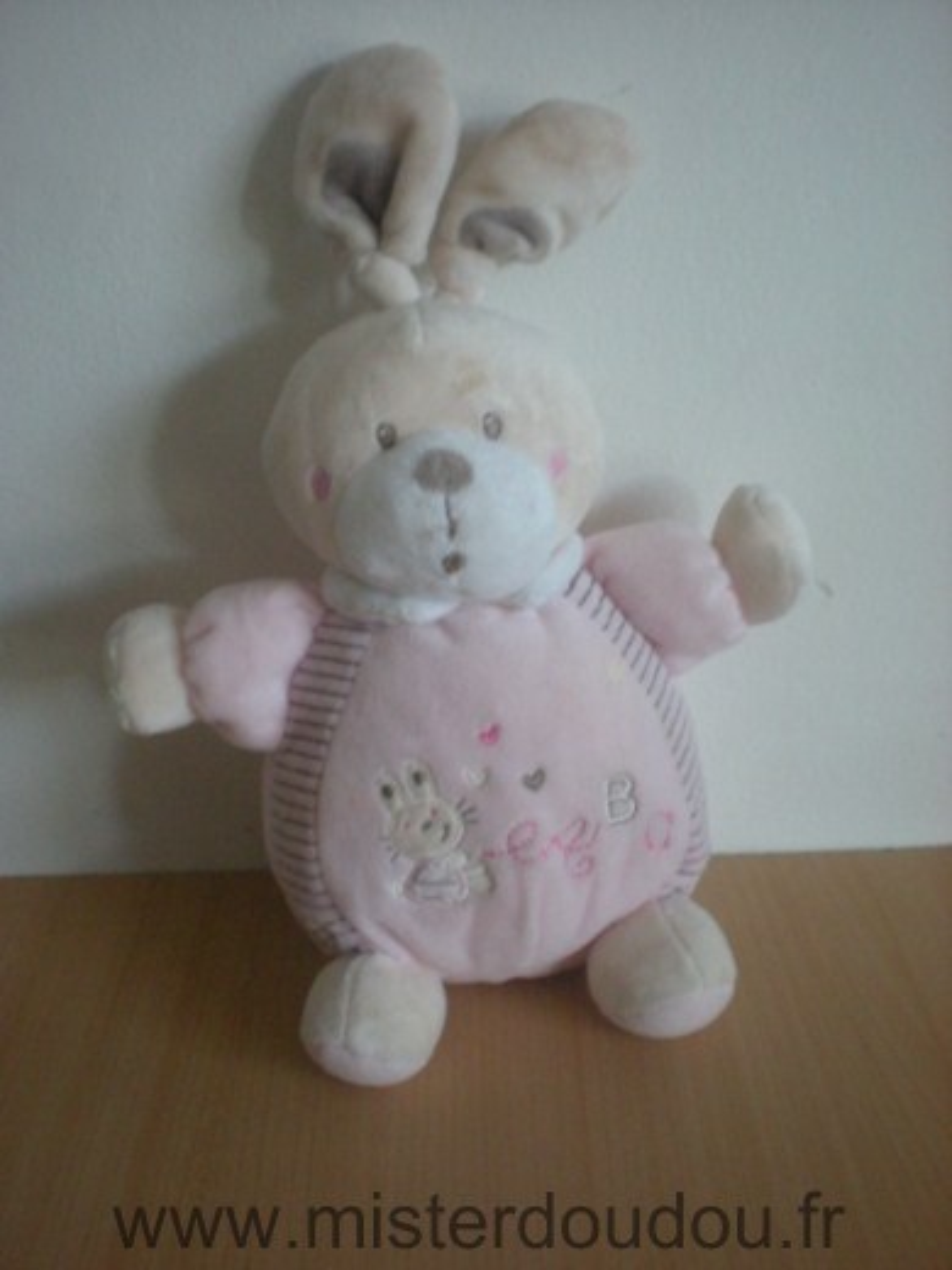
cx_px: 476
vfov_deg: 49.0
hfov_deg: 37.7
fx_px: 1393
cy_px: 635
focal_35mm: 38
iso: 449
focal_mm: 6.3
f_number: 3.1
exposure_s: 1/8
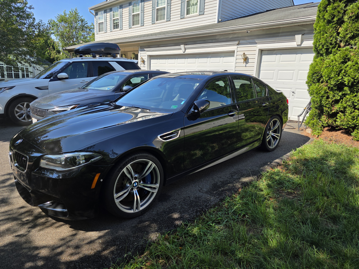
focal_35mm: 23
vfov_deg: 58.9
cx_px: 180
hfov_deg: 73.9
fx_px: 239
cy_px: 134
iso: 80
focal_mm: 6.3
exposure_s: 1/4057
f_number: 1.7
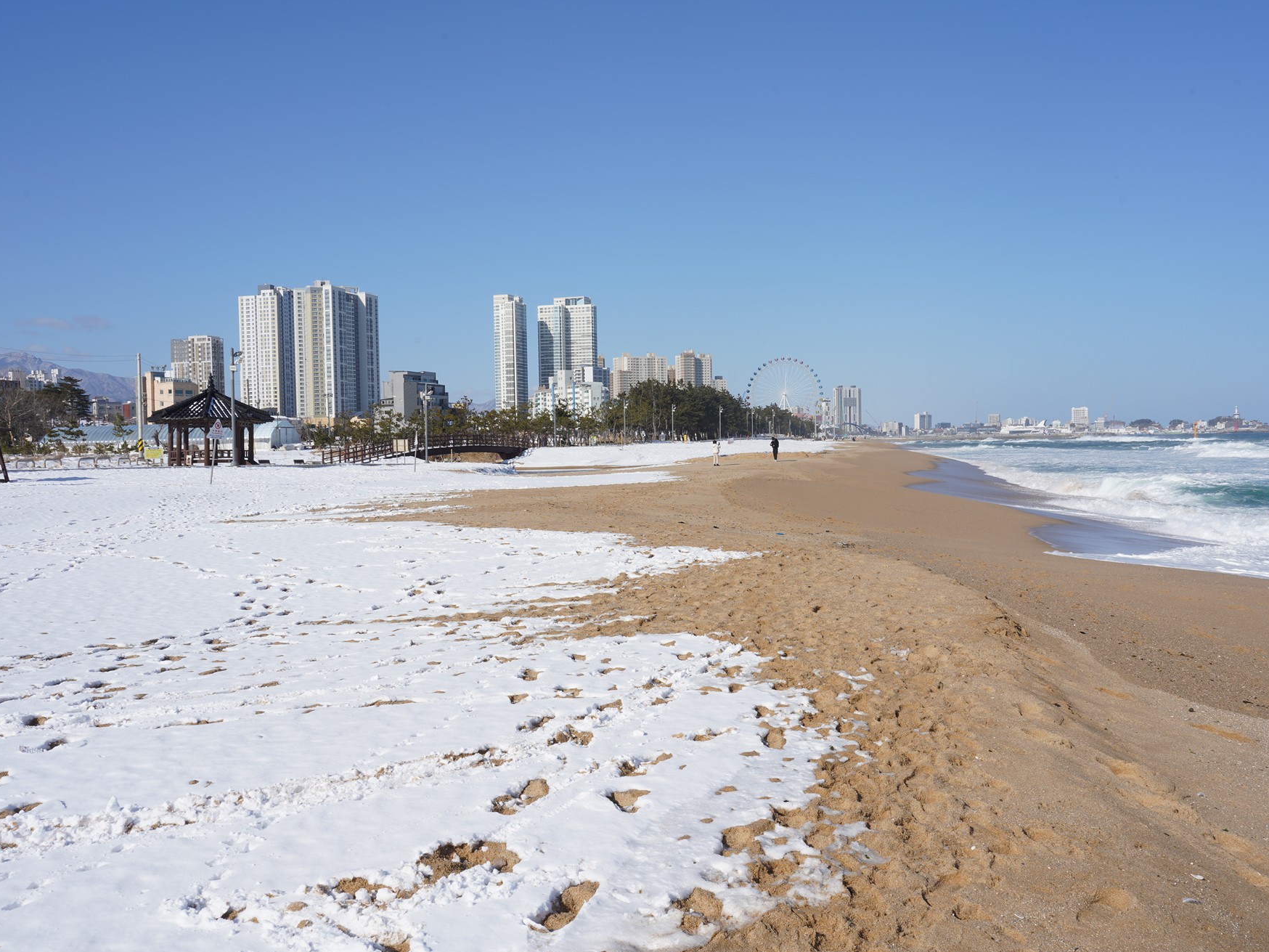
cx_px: 676
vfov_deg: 42.9
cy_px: 483
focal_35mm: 33
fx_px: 1210
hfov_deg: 55.3
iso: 100
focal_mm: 30
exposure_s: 1/100
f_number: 18
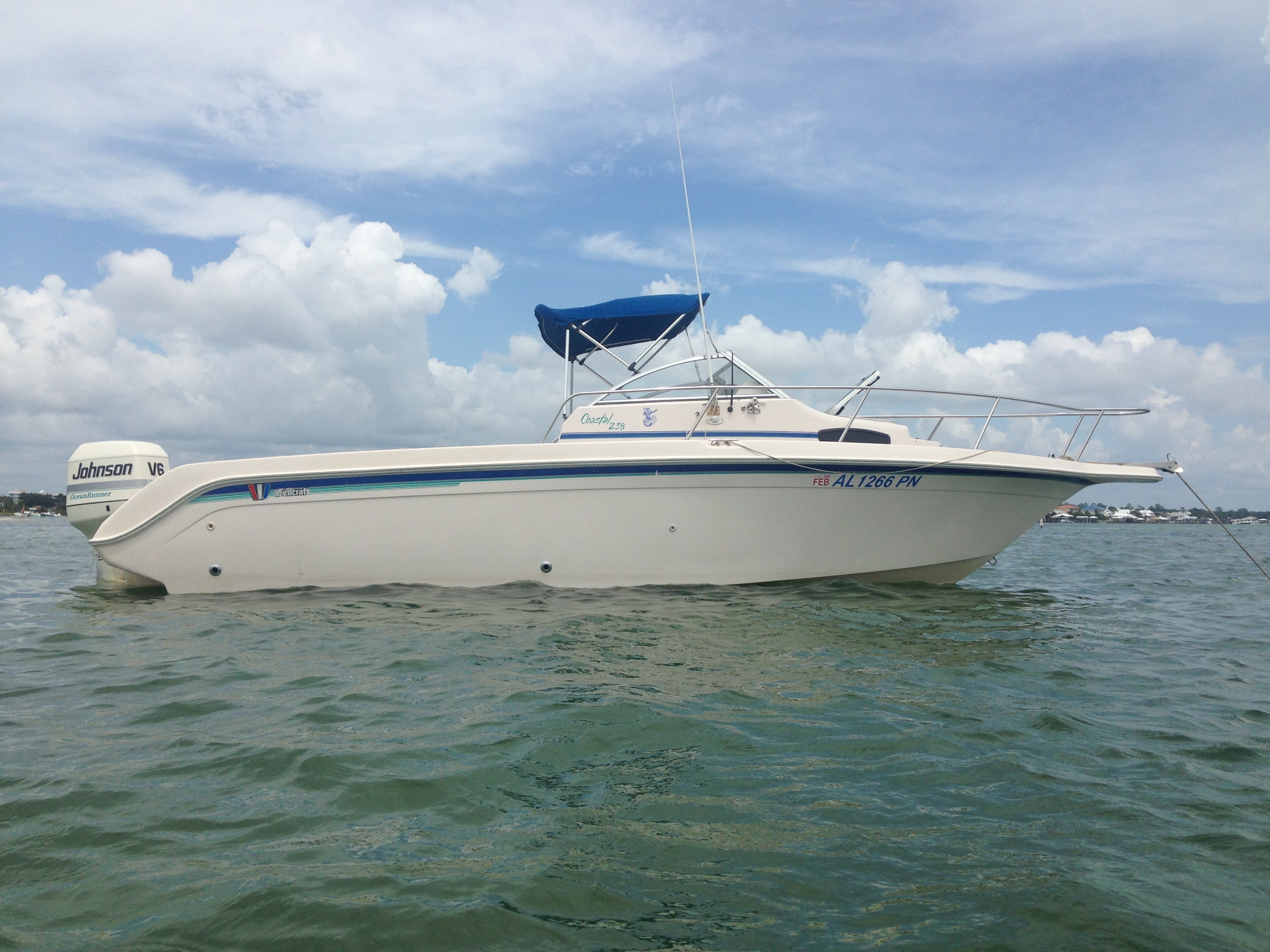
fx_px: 1211
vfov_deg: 42.9
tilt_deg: +1.1
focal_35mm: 33
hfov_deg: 55.4
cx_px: 635
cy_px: 476
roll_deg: -1.2
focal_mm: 4.12
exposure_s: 1/2710
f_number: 2.4
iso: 50
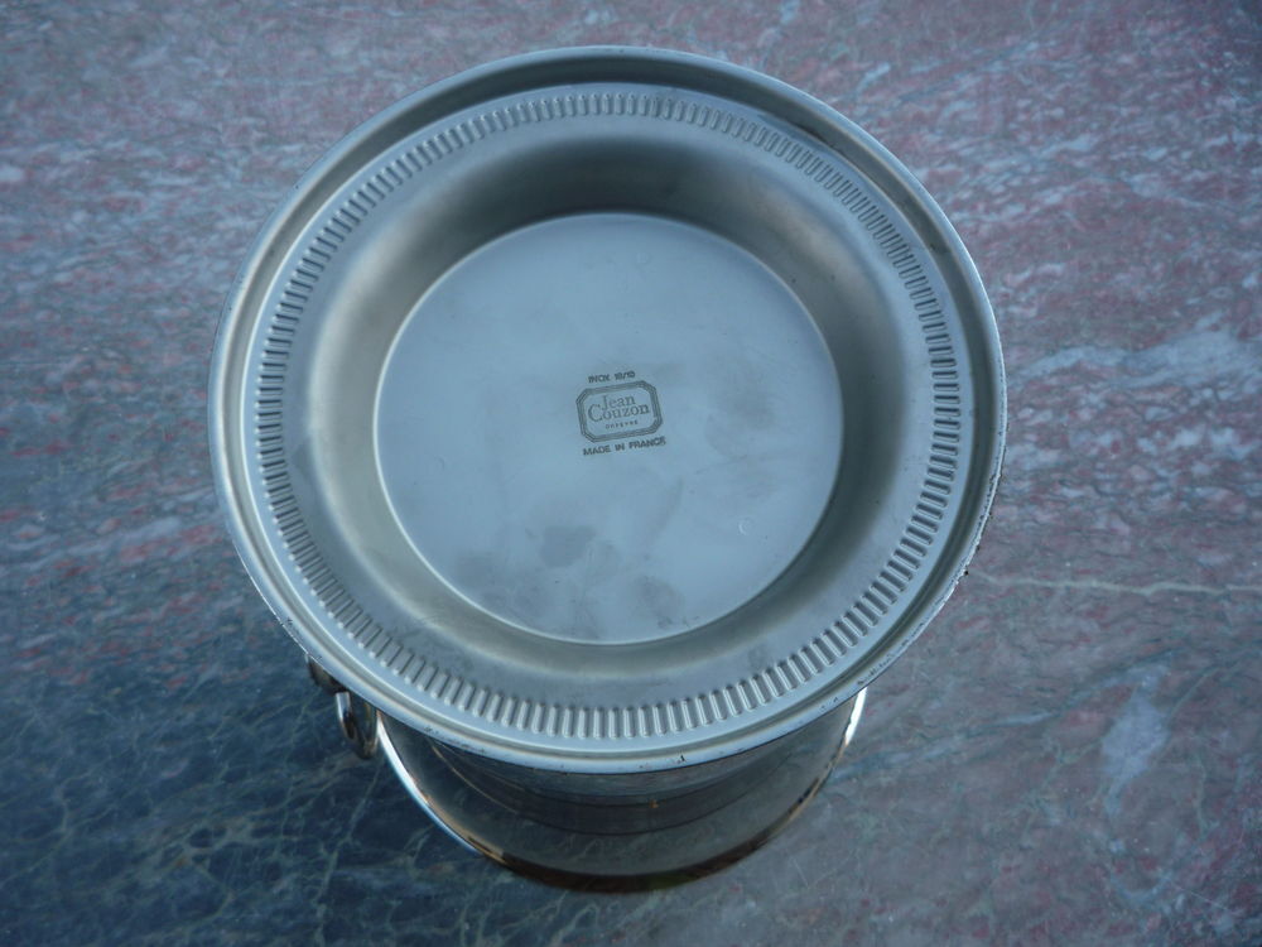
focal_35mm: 30
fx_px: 1094
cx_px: 631
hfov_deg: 60.0
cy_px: 474
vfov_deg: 46.8
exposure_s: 1/100
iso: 100
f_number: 4
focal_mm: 5.2
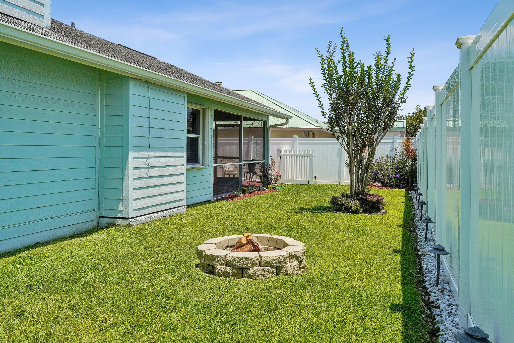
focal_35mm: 29
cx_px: 257
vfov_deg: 45.0
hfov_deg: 63.7
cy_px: 172
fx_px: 414
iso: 400
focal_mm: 29
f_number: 11
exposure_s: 1/800
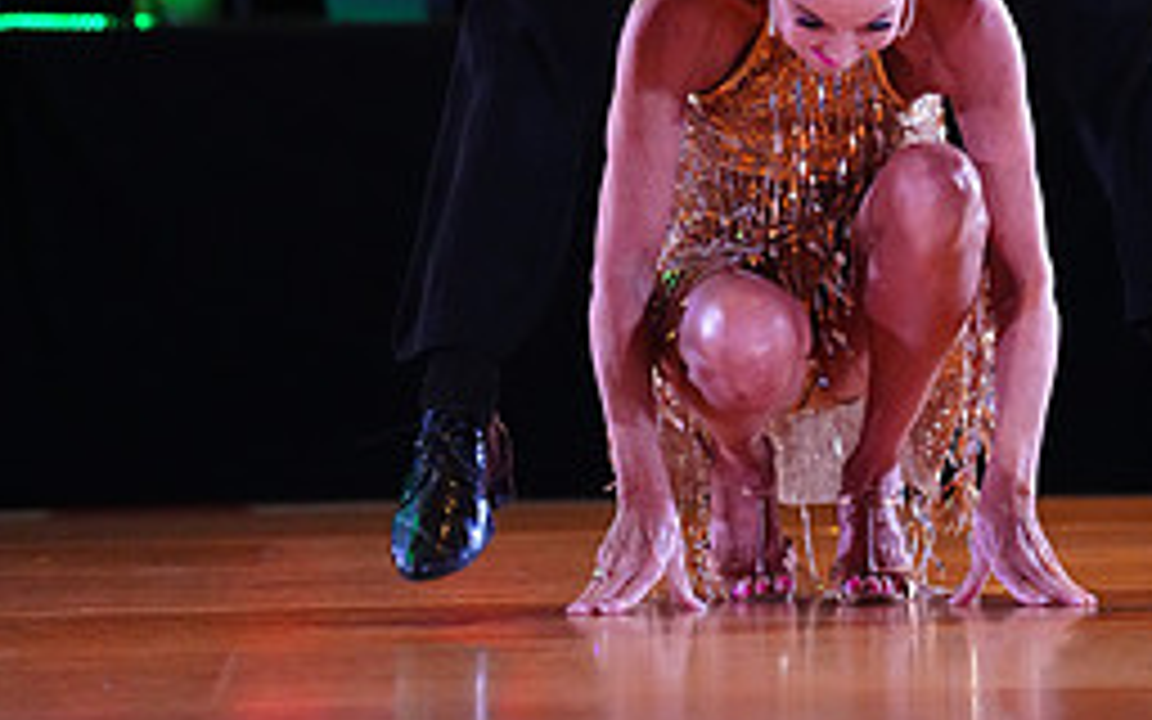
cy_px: -360
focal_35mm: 333
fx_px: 10455
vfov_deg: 3.9
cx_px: 866
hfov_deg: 6.3
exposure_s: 1/400
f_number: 2.8
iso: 6400
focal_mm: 144
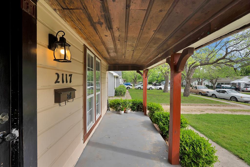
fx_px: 104
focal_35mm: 15
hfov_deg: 100.4
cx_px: 125
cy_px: 84
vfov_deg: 77.3
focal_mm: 15
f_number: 9
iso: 640
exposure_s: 1/125
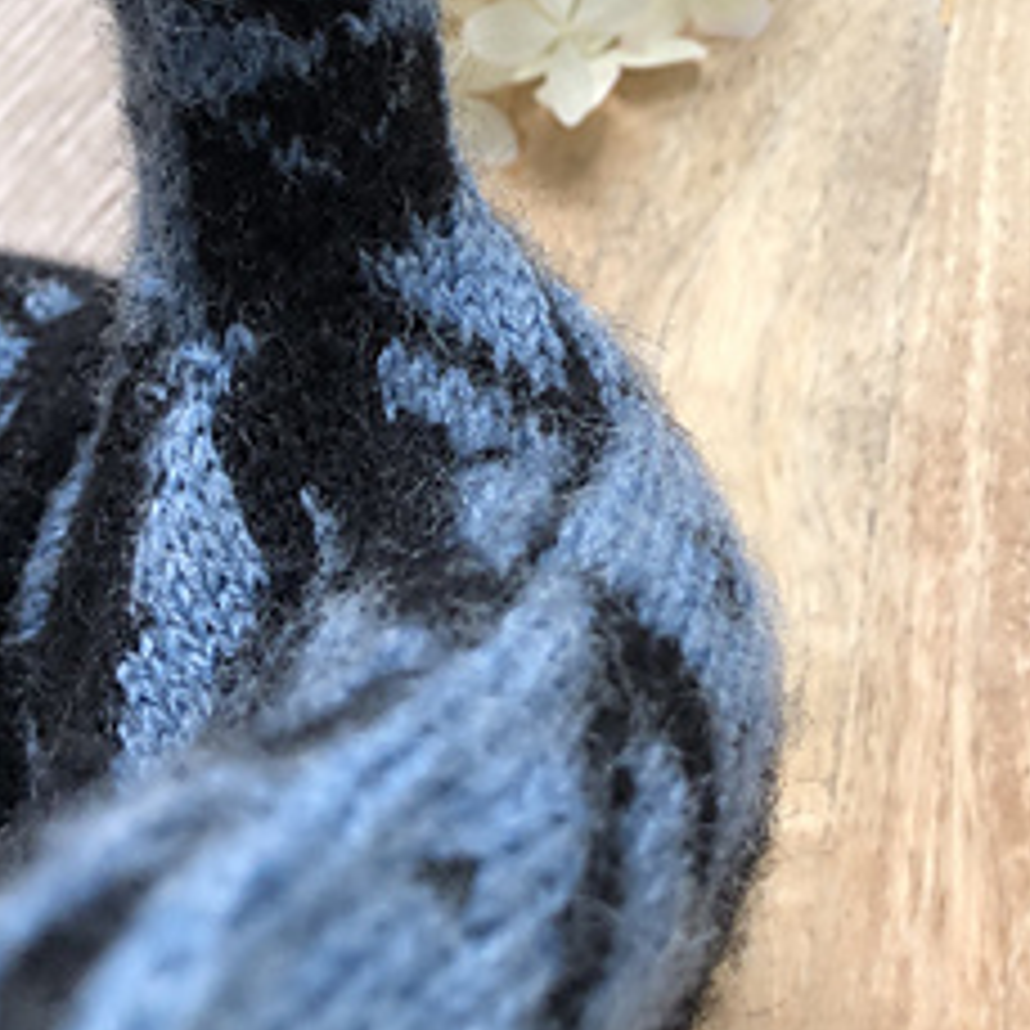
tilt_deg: -56.5
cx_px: 654
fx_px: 1818
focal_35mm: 54
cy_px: 76
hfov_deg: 31.5
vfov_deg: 30.1
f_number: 1.8
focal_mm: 4
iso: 40
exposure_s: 1/30
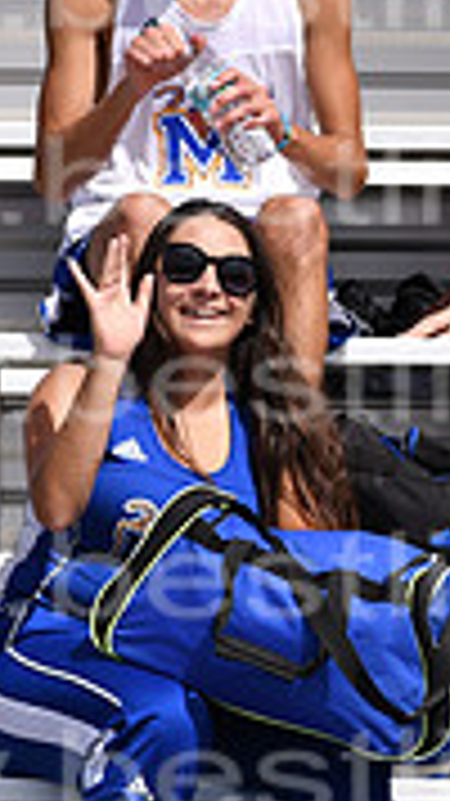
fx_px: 32550
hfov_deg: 0.8
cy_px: 488
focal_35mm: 1533
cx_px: 648
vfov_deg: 1.4
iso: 100
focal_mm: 300
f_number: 4
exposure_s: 1/2500
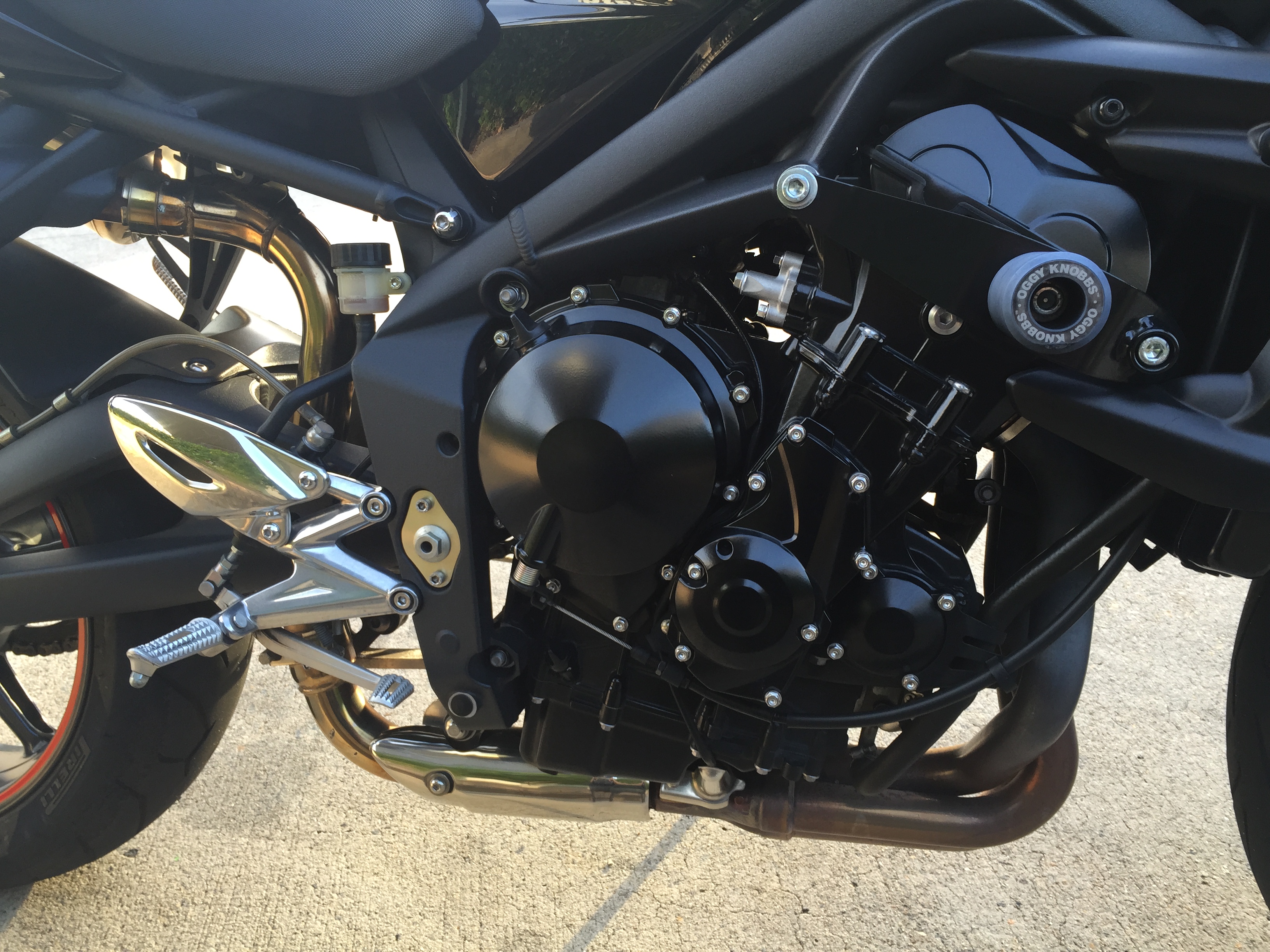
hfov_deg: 61.7
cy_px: 476
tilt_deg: -24.0
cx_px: 635
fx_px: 1064
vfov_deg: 48.2
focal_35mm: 29
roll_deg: +2.3
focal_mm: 4.15
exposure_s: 1/60
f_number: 2.2
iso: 32
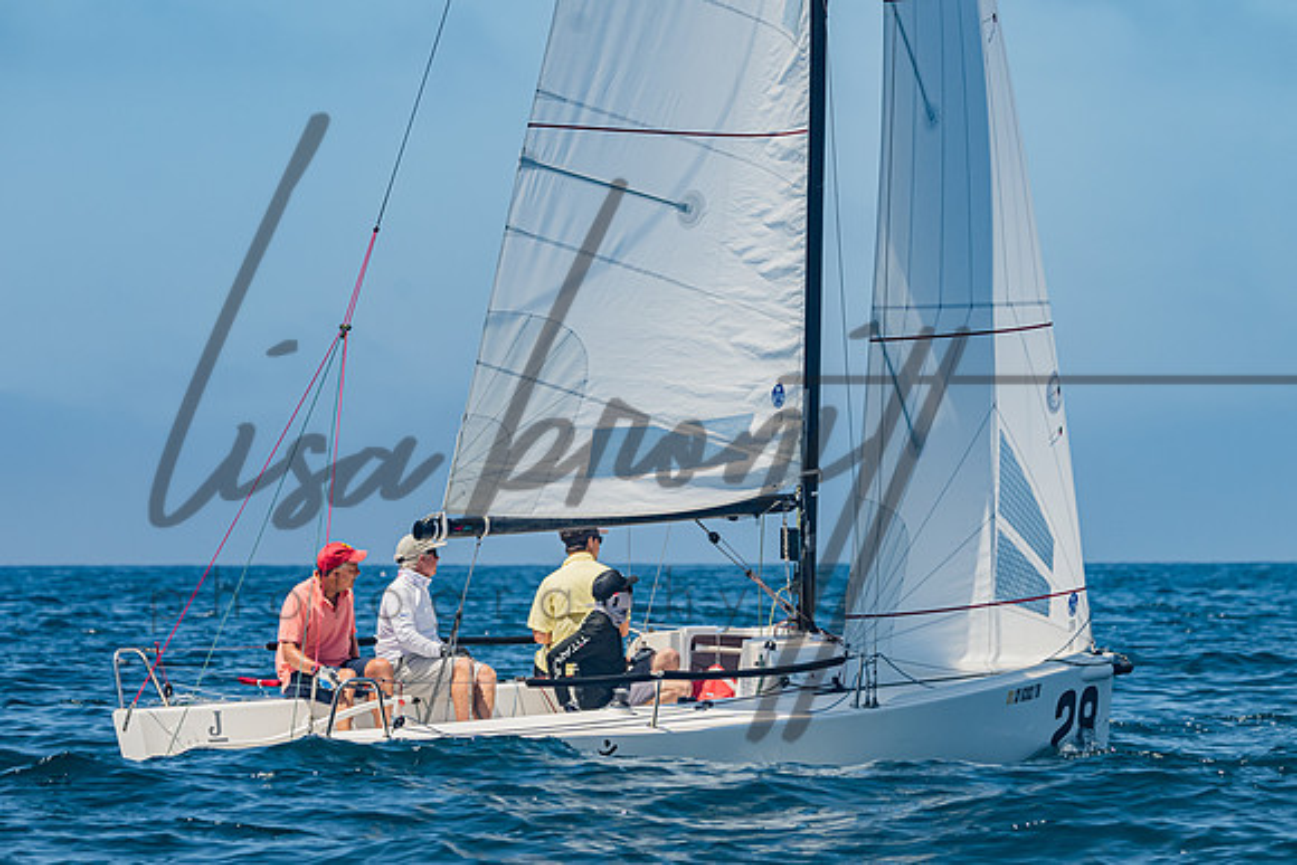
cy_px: 505
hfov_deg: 7.7
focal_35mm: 268
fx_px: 9655
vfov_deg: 5.1
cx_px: 736
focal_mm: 195
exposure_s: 1/2000
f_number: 6.3
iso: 400
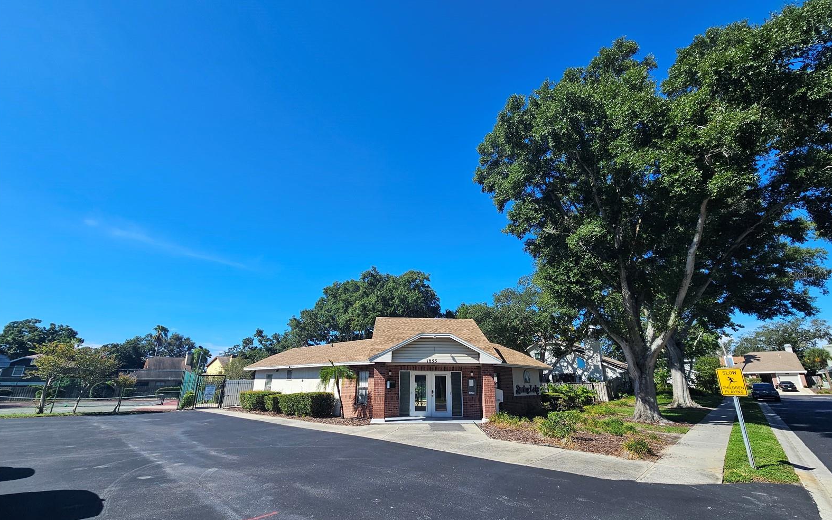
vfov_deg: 78.5
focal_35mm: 14
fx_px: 317
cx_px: 416
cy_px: 275
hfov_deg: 105.3
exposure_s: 1/1775
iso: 50
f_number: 2.2
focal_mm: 2.2
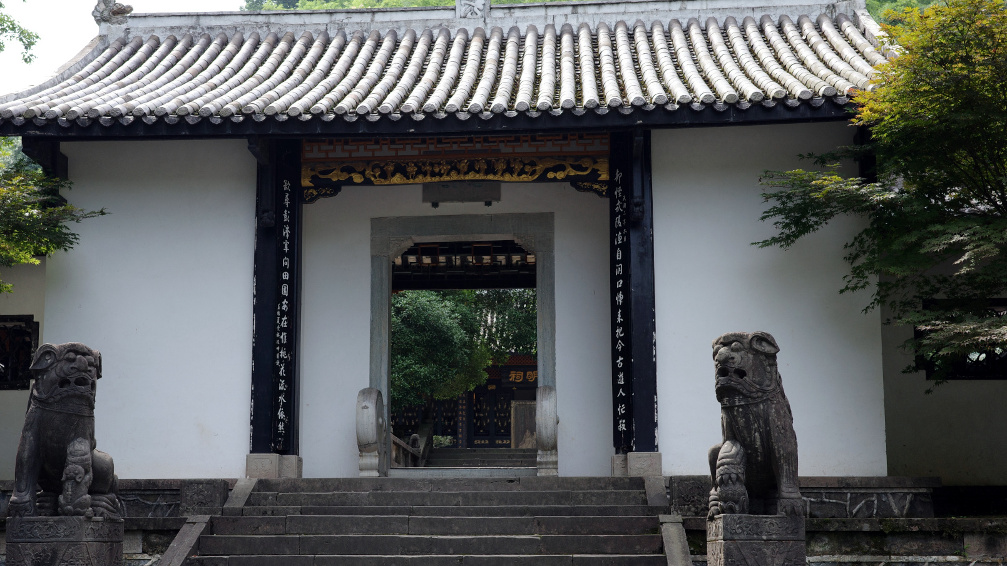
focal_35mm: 50
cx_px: 439
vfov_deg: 23.9
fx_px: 1335
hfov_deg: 41.3
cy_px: 350
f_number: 5
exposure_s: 1/320
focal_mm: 26
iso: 200
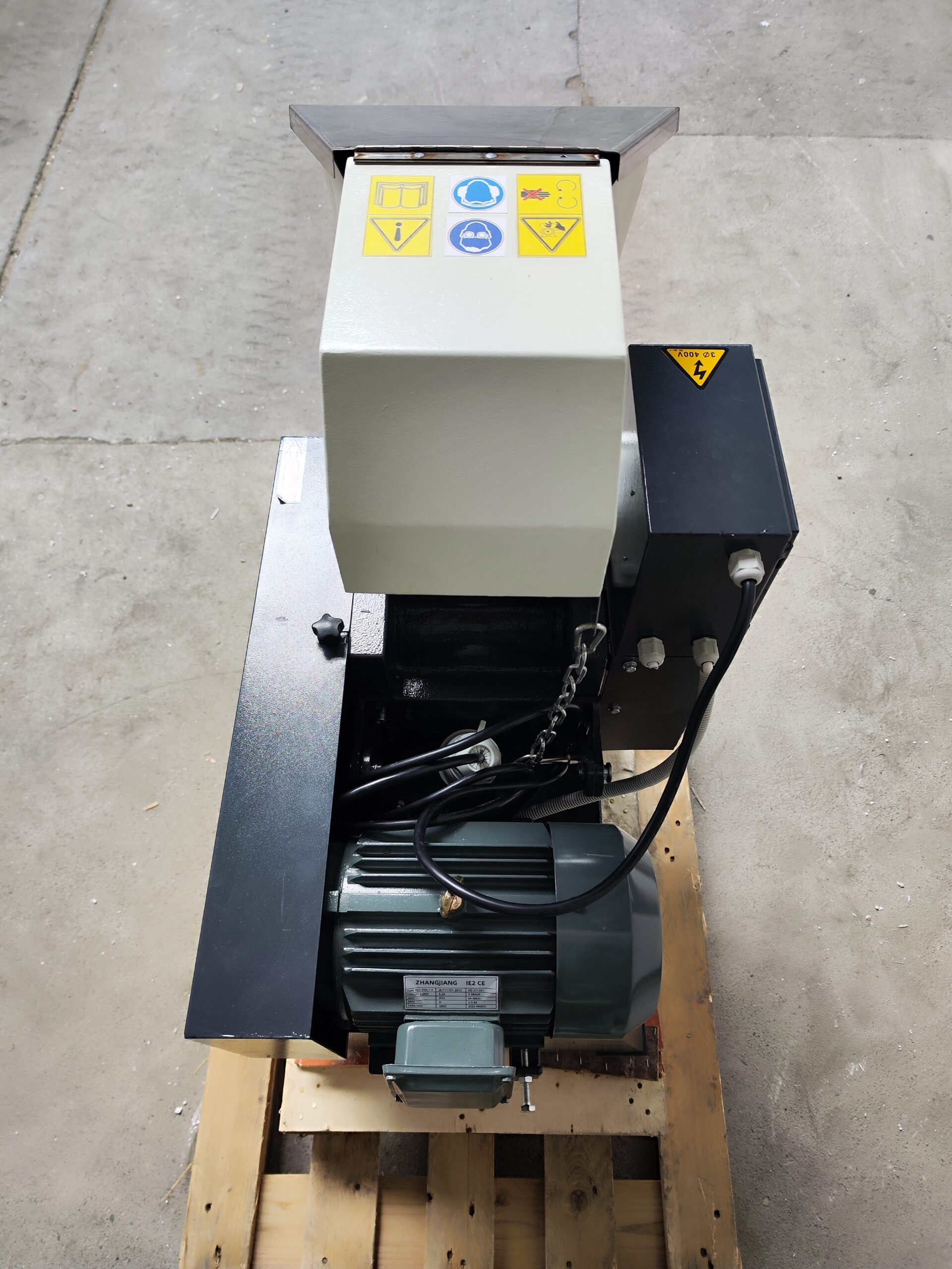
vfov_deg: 73.9
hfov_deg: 58.9
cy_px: 634
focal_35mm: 23
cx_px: 476
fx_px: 843
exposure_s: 1/100
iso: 155
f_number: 1.69
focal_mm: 7.01
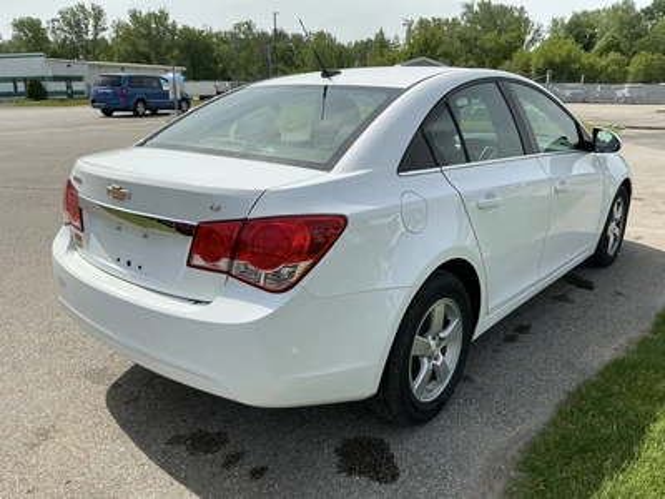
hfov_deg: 63.4
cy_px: 250
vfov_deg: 49.7
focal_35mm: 28
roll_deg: -1.2
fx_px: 538
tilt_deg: -14.1
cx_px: 332
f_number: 1.8
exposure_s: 1/2227
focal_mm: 3
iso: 25
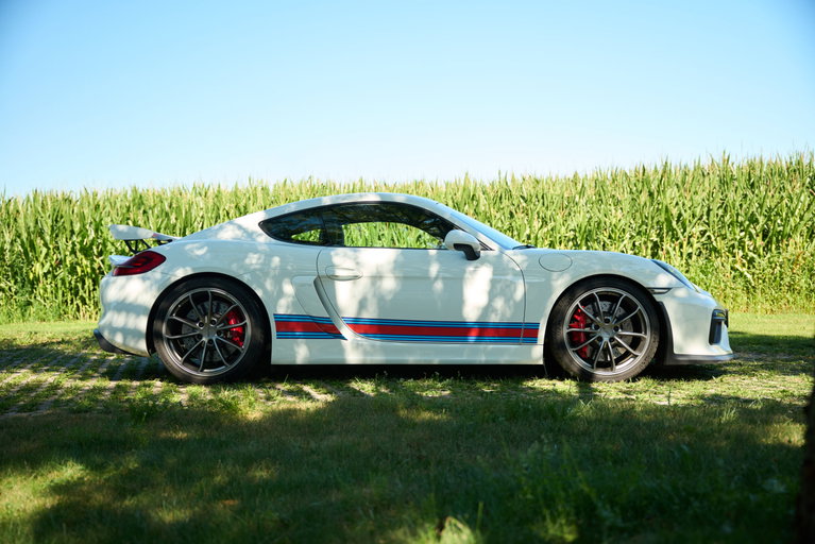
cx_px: 408
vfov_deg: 36.0
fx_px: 838
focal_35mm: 37
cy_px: 272
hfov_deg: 51.9
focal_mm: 37
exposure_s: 1/500
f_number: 2.8
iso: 250
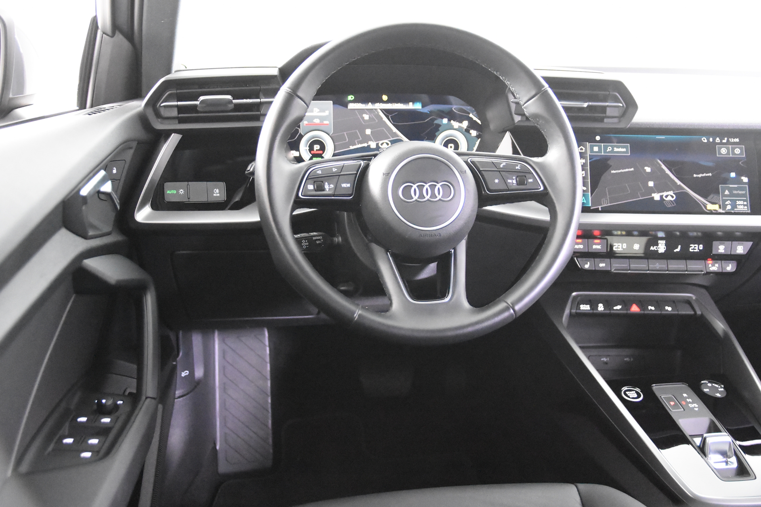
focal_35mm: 39
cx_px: 380
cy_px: 254
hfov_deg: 49.6
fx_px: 824
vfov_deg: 34.2
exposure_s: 1/40
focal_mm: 26
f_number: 3.2
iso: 12800
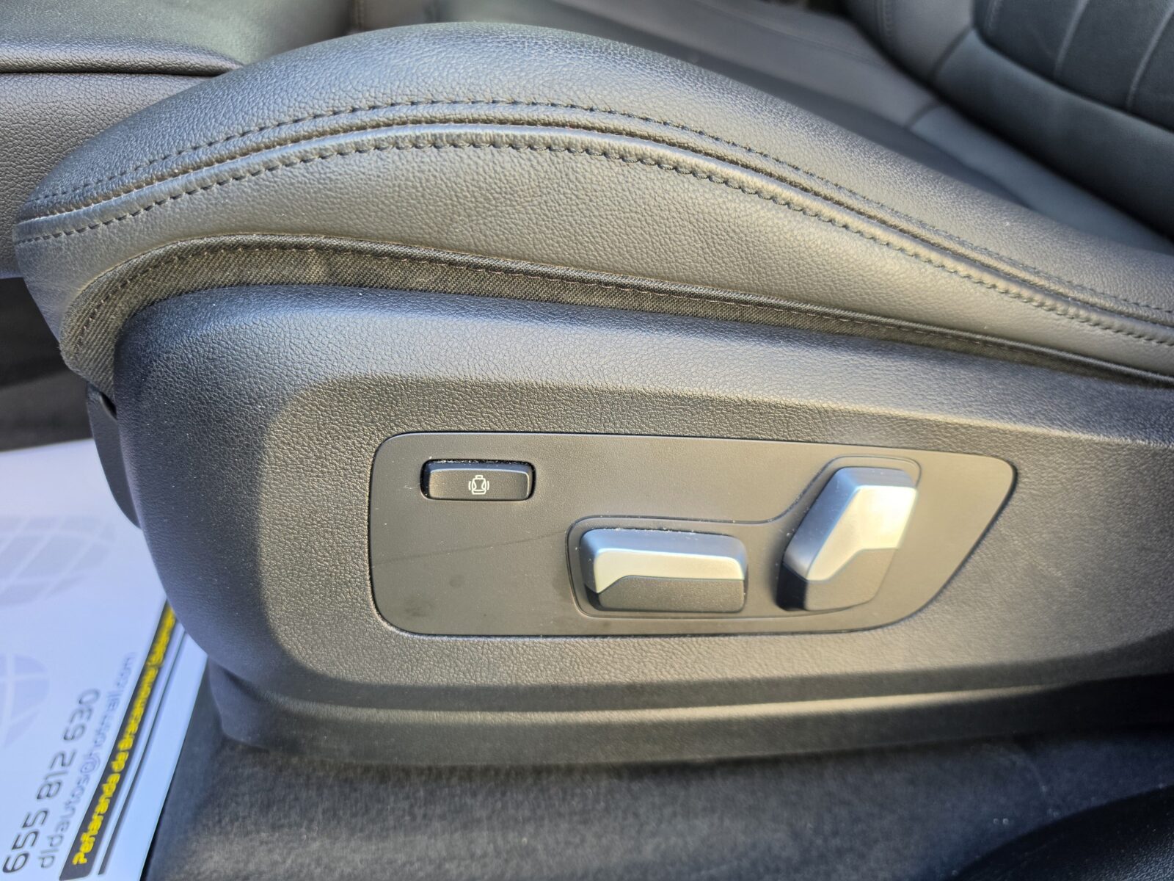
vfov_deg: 58.9
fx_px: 780
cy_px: 440
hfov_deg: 73.9
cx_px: 587
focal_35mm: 23
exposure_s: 1/180
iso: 100
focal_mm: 6.5
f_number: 1.4
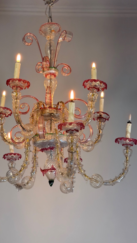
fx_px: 342
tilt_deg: +15.1
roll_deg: +0.5
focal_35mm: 53
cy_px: 123
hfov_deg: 22.6
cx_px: 48
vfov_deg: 39.2
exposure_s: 1/100
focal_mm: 6.76
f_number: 1.78
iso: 100
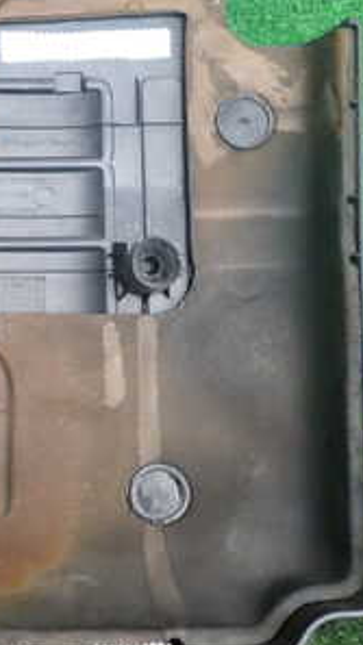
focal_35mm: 66
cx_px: -137
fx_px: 1130
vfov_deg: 31.8
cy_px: 276
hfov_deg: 17.0
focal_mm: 5.4
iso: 200
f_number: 2.3
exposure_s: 1/60
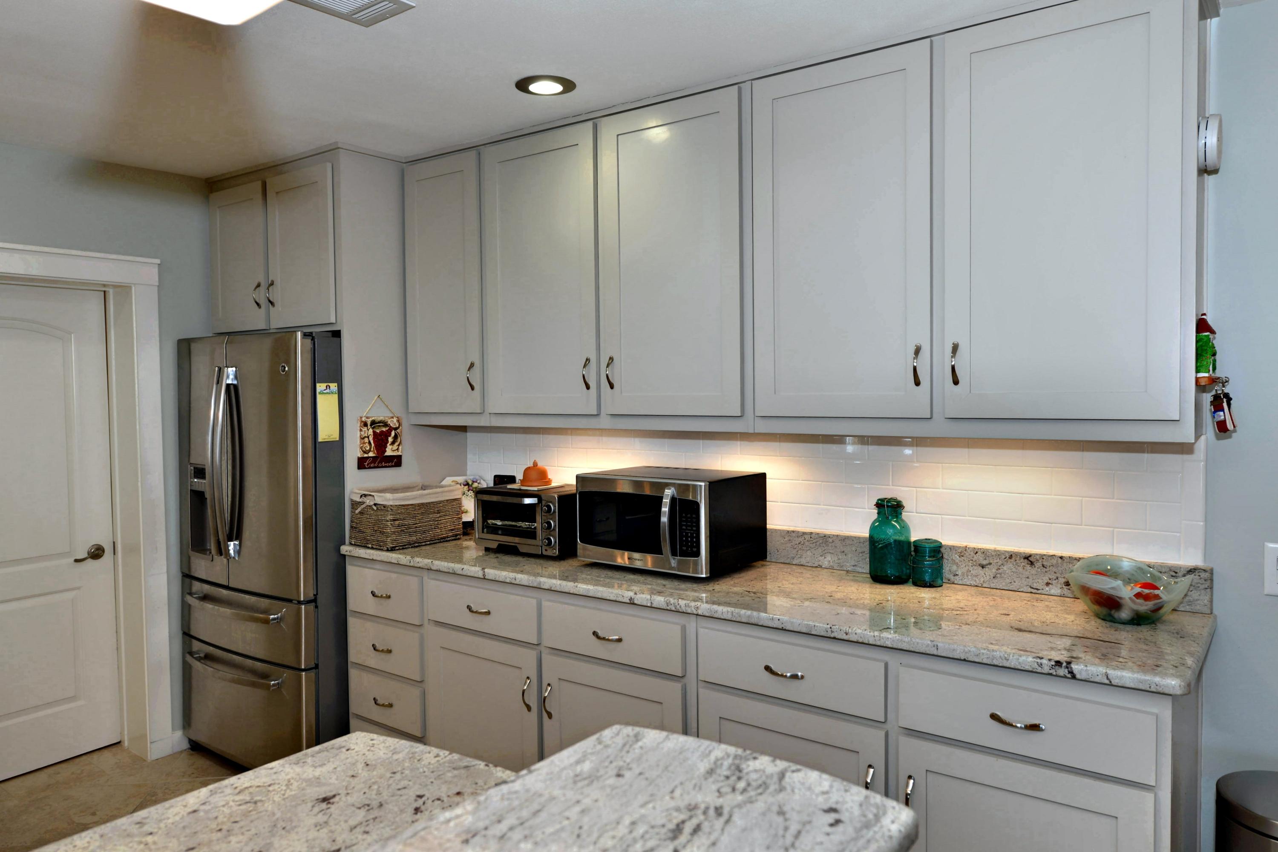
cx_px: 639
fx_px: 852
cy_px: 426
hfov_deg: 73.7
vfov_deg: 53.1
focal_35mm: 24
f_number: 4
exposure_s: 1/60
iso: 280
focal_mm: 24
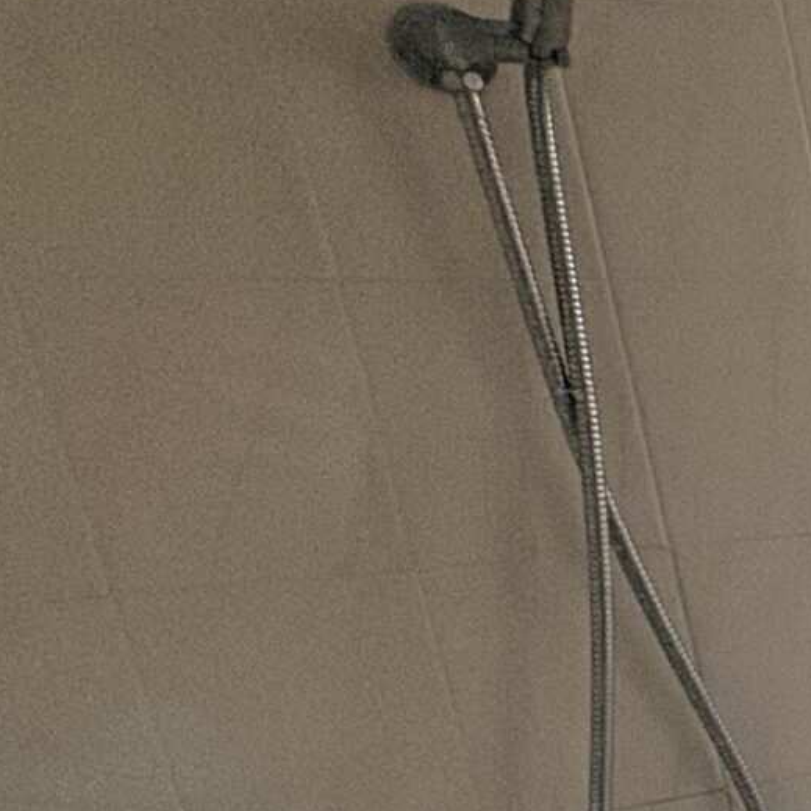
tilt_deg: -14.5
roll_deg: +1.5
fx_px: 1617
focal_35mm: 61
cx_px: 1894
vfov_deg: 26.9
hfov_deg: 15.7
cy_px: 778
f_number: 2.2
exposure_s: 1/99
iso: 125
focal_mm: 2.22
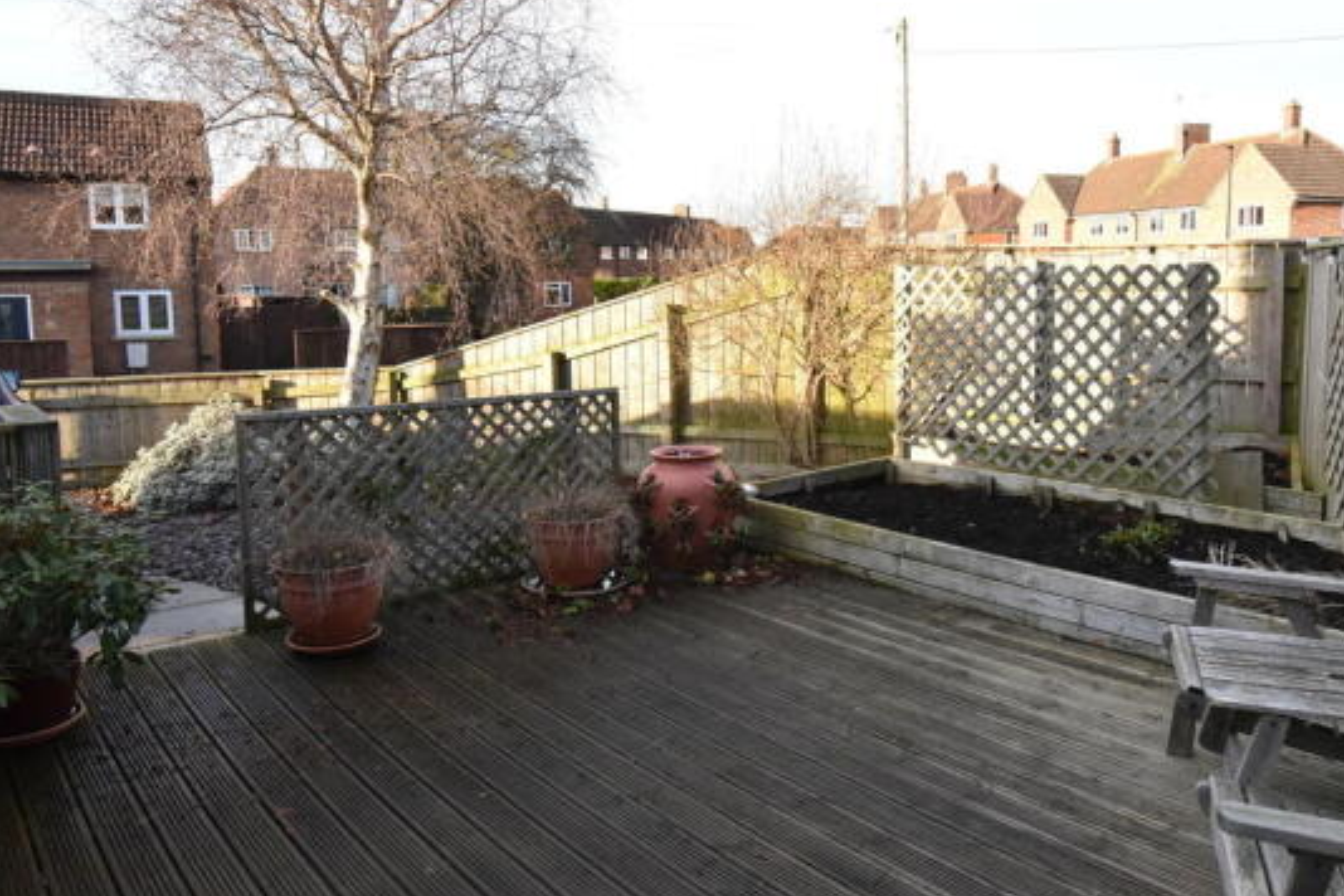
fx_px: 1031
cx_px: 814
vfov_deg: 46.8
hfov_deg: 65.5
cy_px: 371
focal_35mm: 28
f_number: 8
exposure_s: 1/250
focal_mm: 15
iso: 800
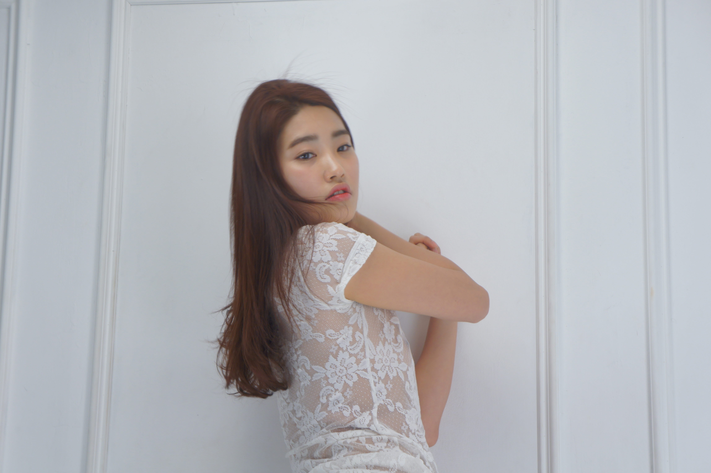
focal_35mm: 82
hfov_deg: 24.6
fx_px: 1628
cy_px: 236
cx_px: 356
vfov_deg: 16.5
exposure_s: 1/100
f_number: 5.6
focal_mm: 55
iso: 250
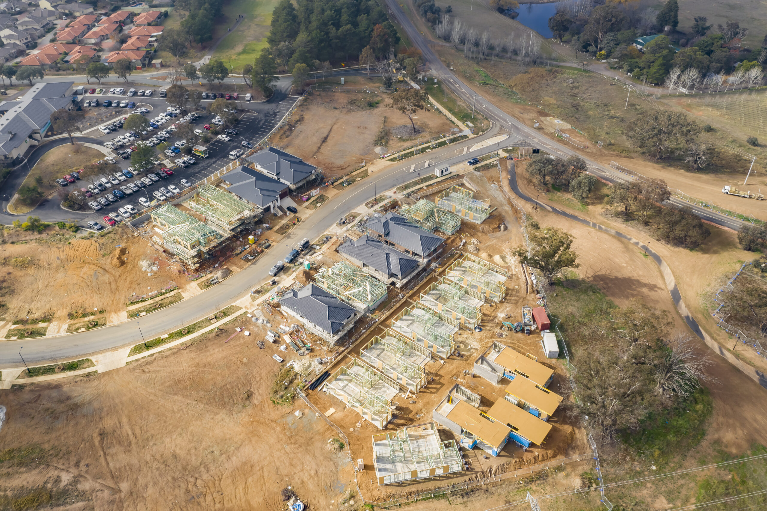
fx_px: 596
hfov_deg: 65.5
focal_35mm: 28
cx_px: 384
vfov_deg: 46.4
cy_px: 256
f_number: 7.1
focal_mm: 10.26
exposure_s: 1/100
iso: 100
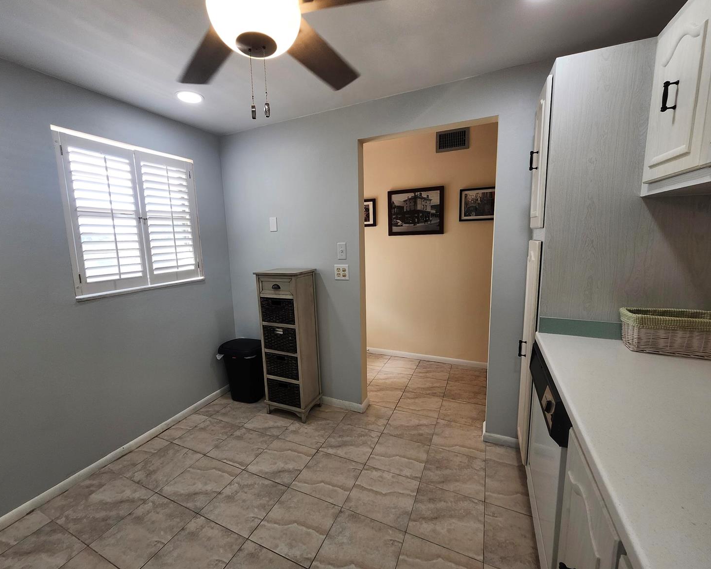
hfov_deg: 100.7
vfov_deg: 88.0
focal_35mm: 14
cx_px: 343
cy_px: 276
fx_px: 295
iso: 80
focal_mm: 1.74
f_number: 2.2
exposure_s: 1/120
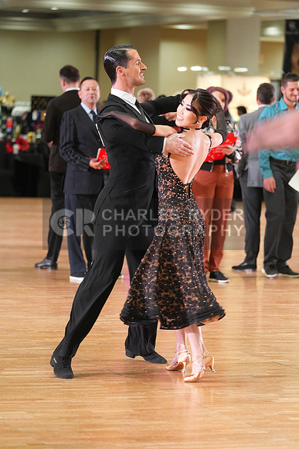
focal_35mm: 166
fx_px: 2067
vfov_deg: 12.4
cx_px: 150
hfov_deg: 8.3
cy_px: 224
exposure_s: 1/200
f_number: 4
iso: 3200
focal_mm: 166
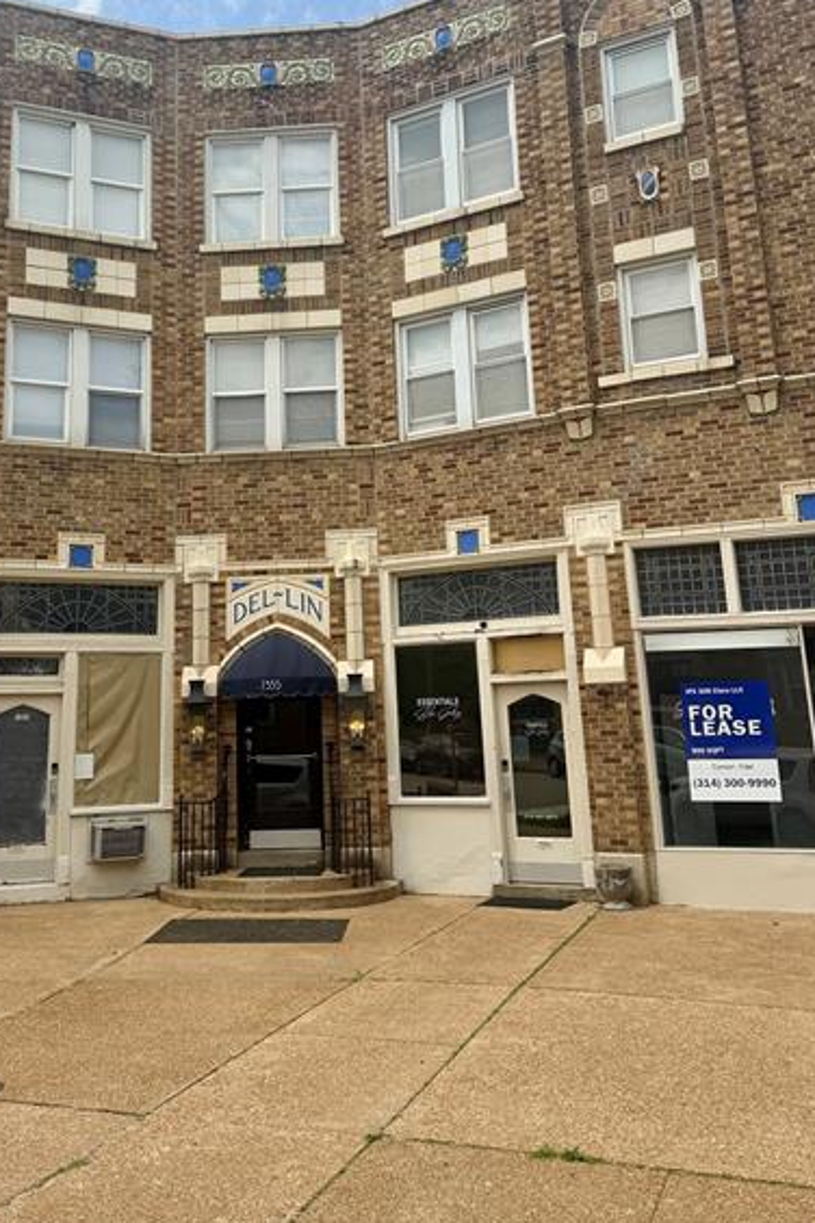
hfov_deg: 38.7
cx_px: 316
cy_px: 451
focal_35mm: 34
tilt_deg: +15.5
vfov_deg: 55.1
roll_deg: +1.3
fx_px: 1154
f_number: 1.78
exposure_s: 1/5319
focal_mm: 6.76
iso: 80
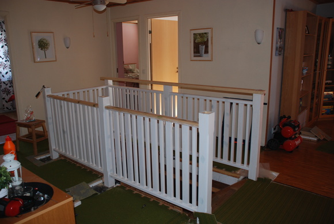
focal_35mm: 30
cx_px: 167
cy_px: 112
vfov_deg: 43.7
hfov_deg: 61.9
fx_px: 279
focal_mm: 20
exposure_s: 1/60
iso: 200
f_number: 3.8
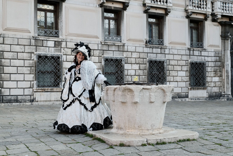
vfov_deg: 29.9
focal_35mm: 45
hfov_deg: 43.6
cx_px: 116
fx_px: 291
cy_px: 78
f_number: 9
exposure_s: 1/320
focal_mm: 30.2
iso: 800
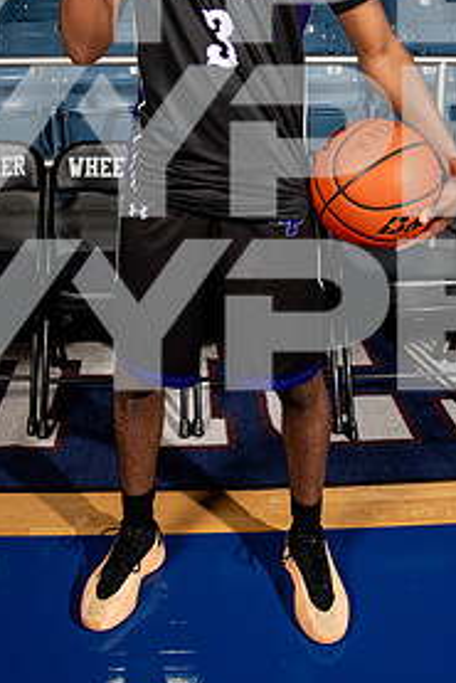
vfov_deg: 47.0
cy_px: 143
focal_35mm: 39
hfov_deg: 34.2
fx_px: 740
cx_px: 202
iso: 250
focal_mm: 24
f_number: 7.1
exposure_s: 1/125
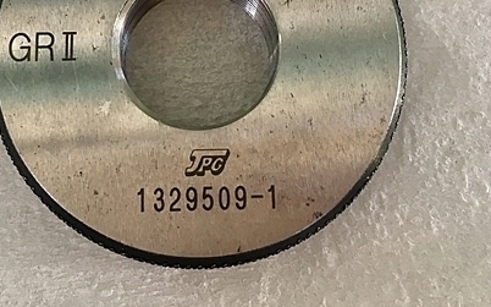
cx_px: 204
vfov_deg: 25.6
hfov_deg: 40.9
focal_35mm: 49
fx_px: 656
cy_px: 35
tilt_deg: -79.7
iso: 64
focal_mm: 4.15
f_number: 2.2
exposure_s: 1/30
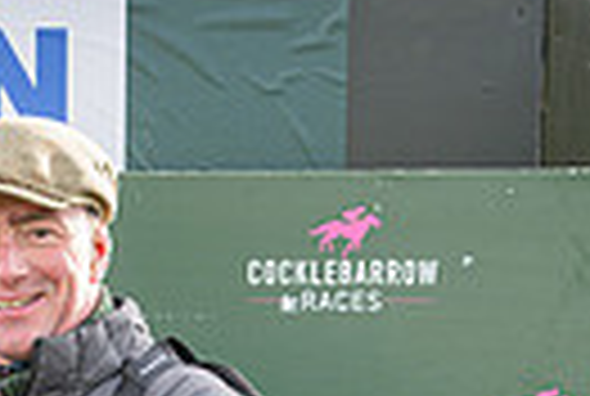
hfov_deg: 11.2
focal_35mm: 180
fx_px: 2957
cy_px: 868
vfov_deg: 7.3
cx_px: -124
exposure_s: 1/500
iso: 200
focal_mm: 35
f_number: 4
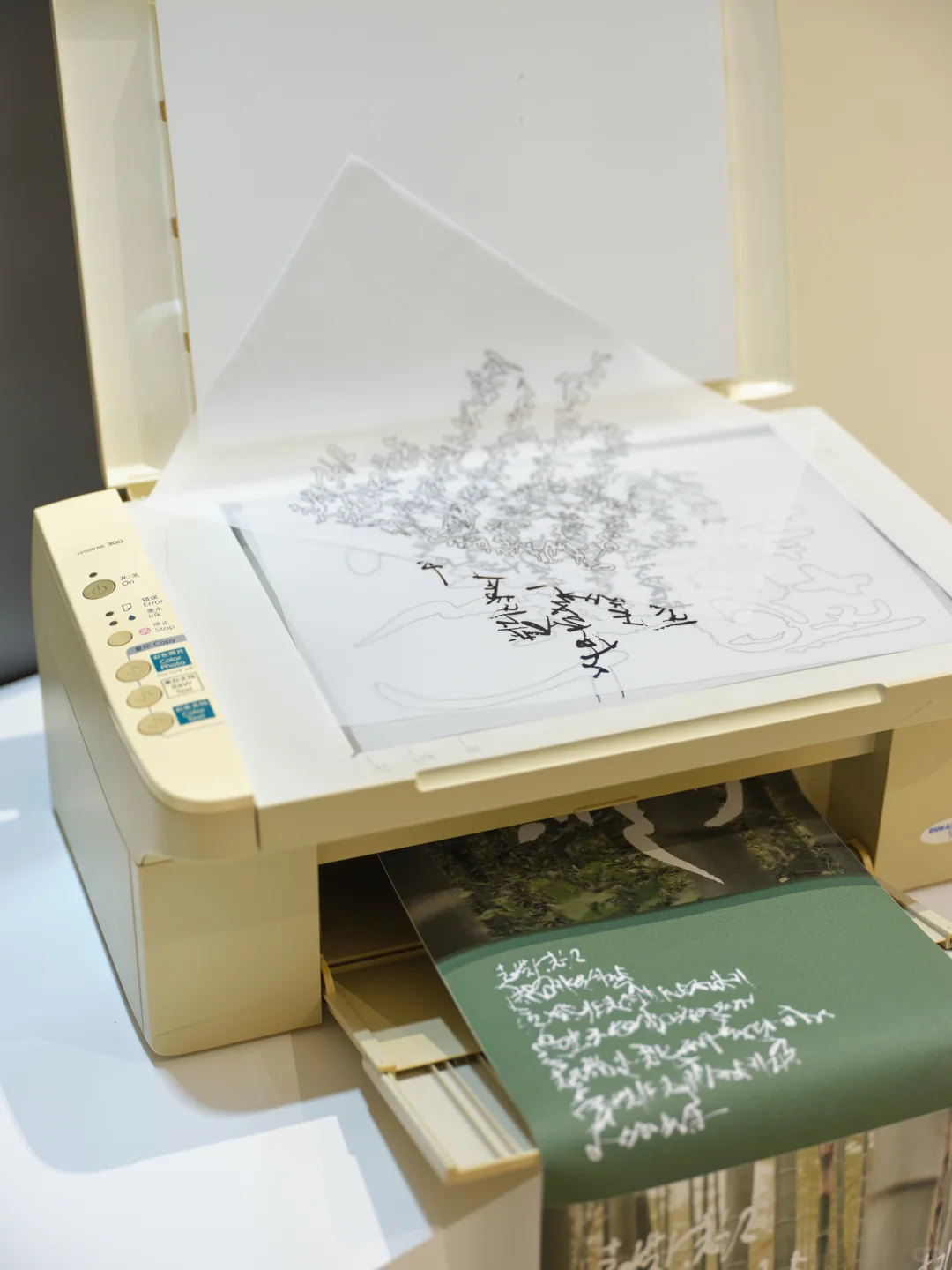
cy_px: 635
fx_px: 2127
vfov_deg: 33.2
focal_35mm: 58
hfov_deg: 25.2
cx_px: 476
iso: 800
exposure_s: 1/80
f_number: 4
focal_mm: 73.5
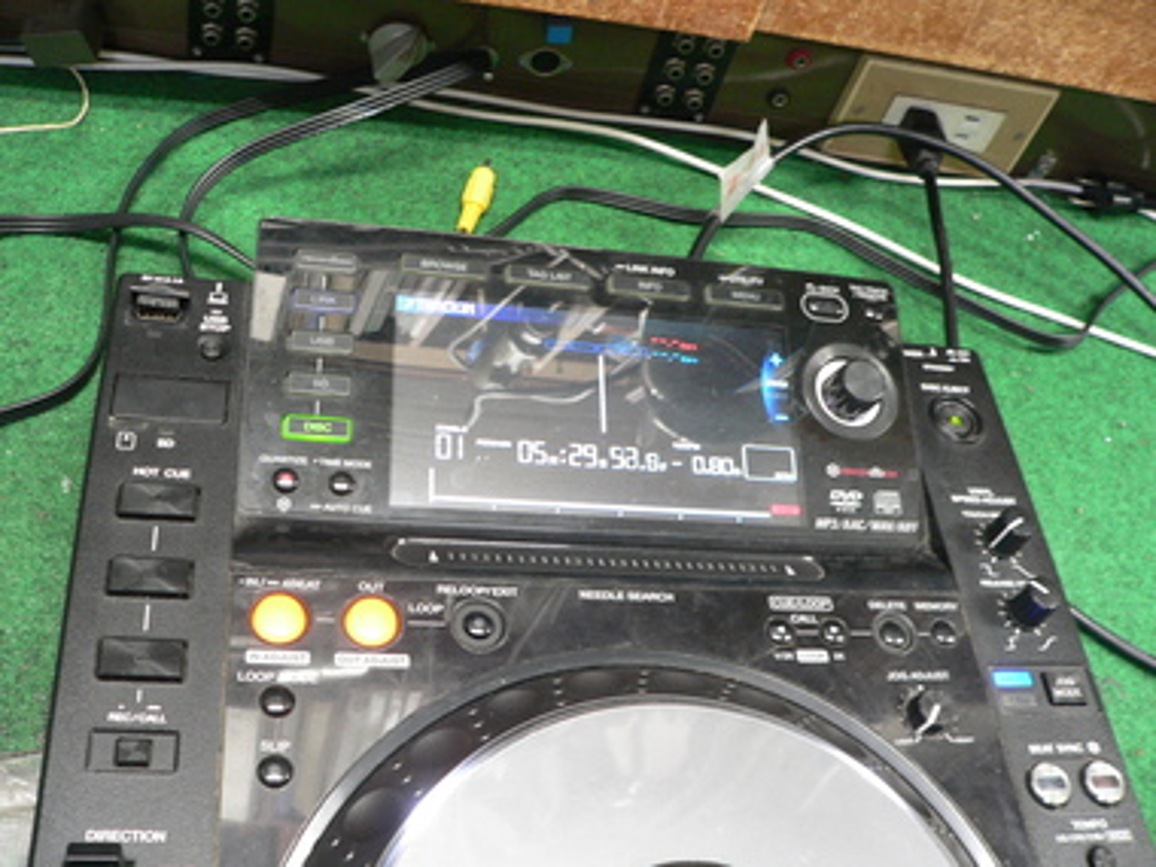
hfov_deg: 51.4
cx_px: 578
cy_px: 434
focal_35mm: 36
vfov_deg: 39.7
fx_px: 1202
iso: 200
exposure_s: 1/8
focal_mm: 6
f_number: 2.8
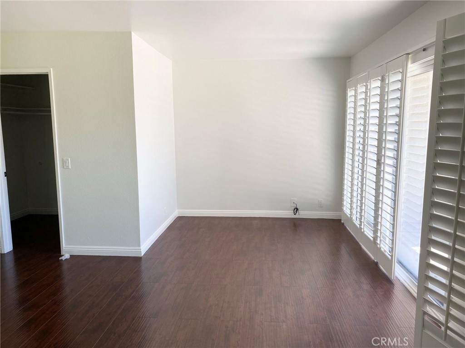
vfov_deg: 53.1
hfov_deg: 67.3
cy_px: 174
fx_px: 349
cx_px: 232
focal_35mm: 26
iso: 40
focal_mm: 4.25
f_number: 1.8
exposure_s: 1/122
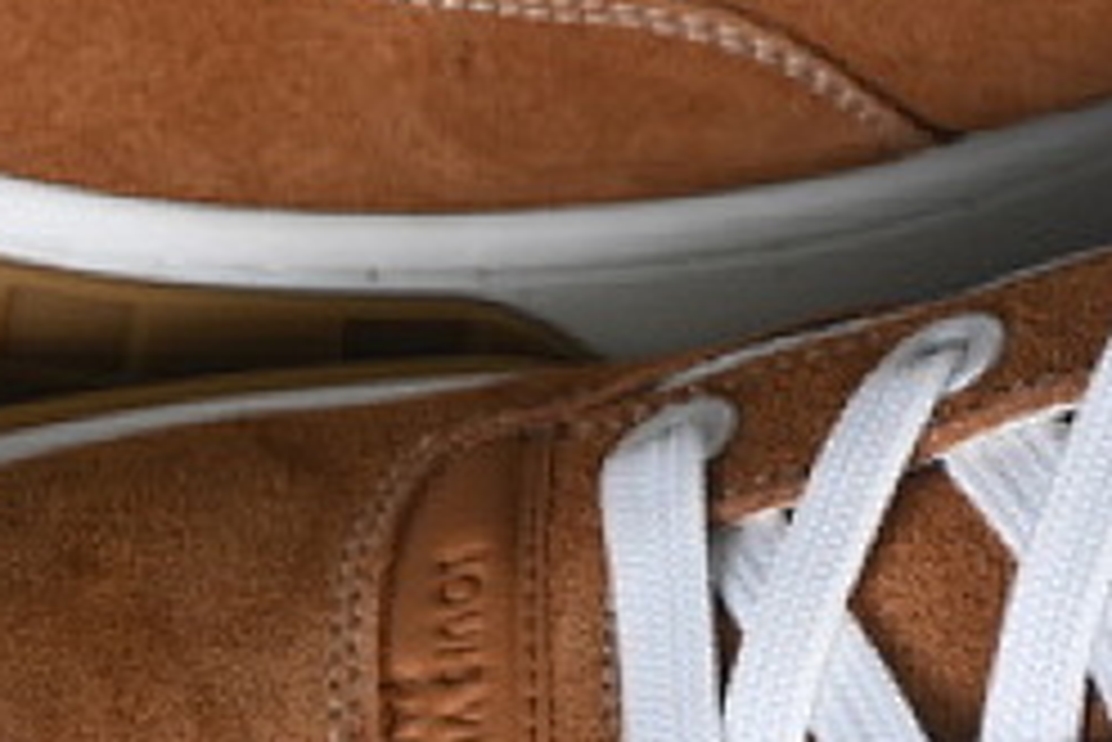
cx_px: 1175
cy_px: 328
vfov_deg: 4.2
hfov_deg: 6.3
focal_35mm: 328
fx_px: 10137
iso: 160
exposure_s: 1/60
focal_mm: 50
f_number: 6.3
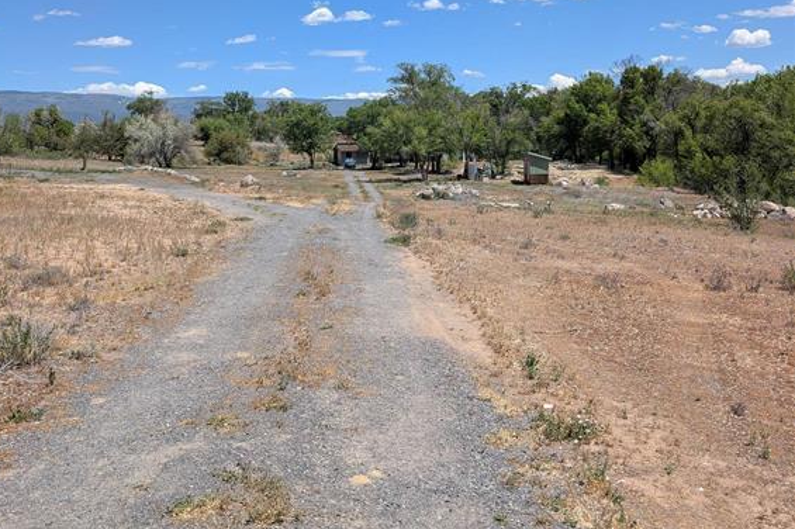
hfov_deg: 55.8
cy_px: 194
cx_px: 390
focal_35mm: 34
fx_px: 750
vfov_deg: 38.6
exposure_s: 1/1151
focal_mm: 6.9
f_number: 1.68
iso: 19
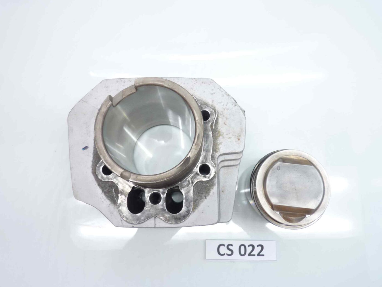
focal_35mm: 27
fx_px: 298
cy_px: 132
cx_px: 195
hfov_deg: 65.3
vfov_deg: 51.3
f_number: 3.3
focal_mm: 4.1
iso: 80
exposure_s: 1/10
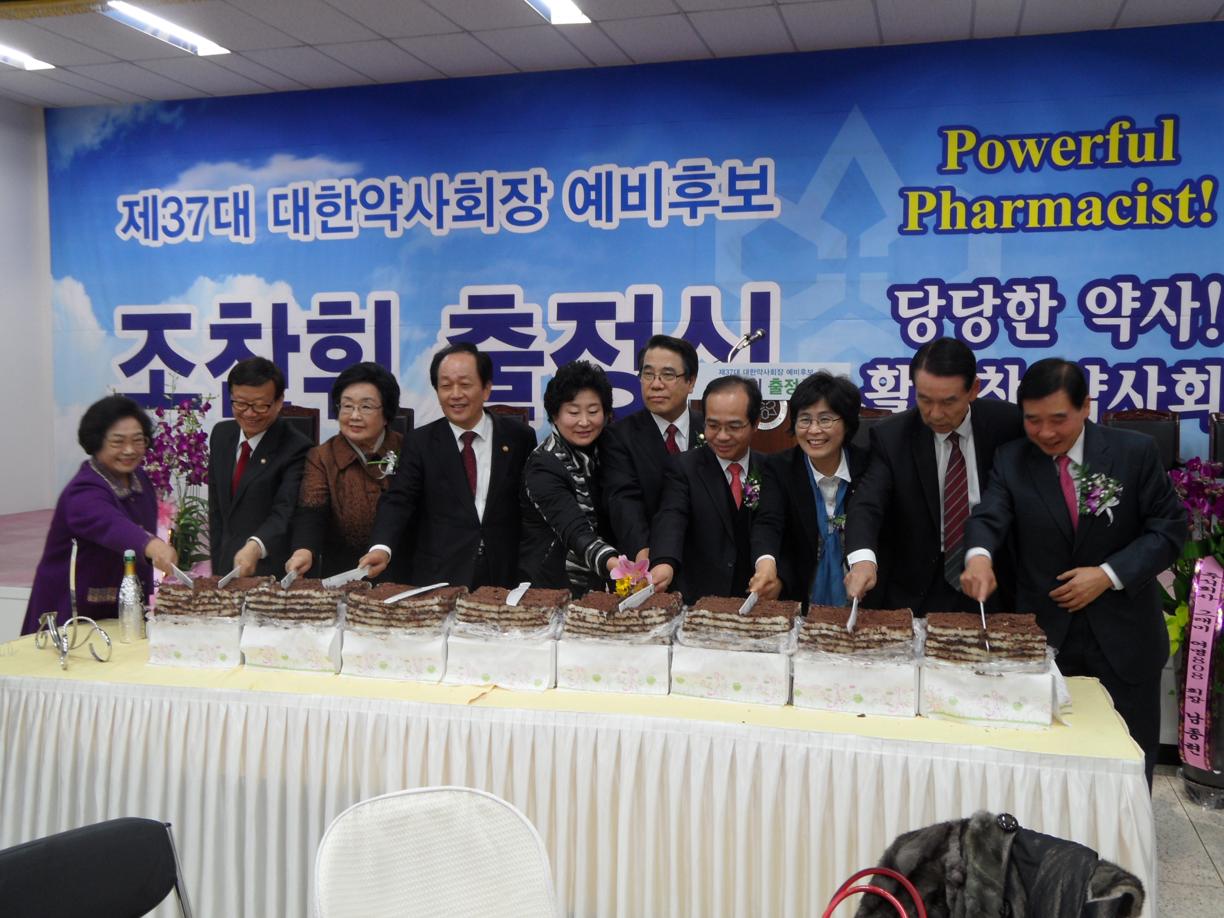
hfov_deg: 56.8
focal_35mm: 32
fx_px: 1131
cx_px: 612
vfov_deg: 44.2
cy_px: 459
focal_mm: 5.3
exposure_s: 1/8
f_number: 3.4
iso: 80
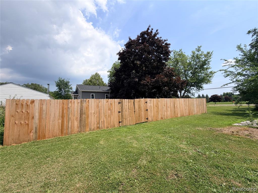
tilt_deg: +3.9
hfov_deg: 102.1
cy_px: 96
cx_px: 129
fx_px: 104
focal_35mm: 14
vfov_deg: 85.7
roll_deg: +1.6
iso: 20
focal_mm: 2.22
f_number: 2.2
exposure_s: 1/942
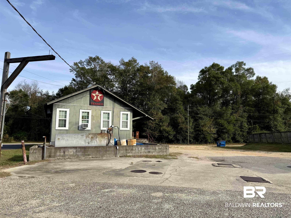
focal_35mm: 24
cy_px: 109
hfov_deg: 71.6
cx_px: 146
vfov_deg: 56.8
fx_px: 202
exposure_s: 1/3759
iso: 80
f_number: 1.78
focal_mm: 6.76
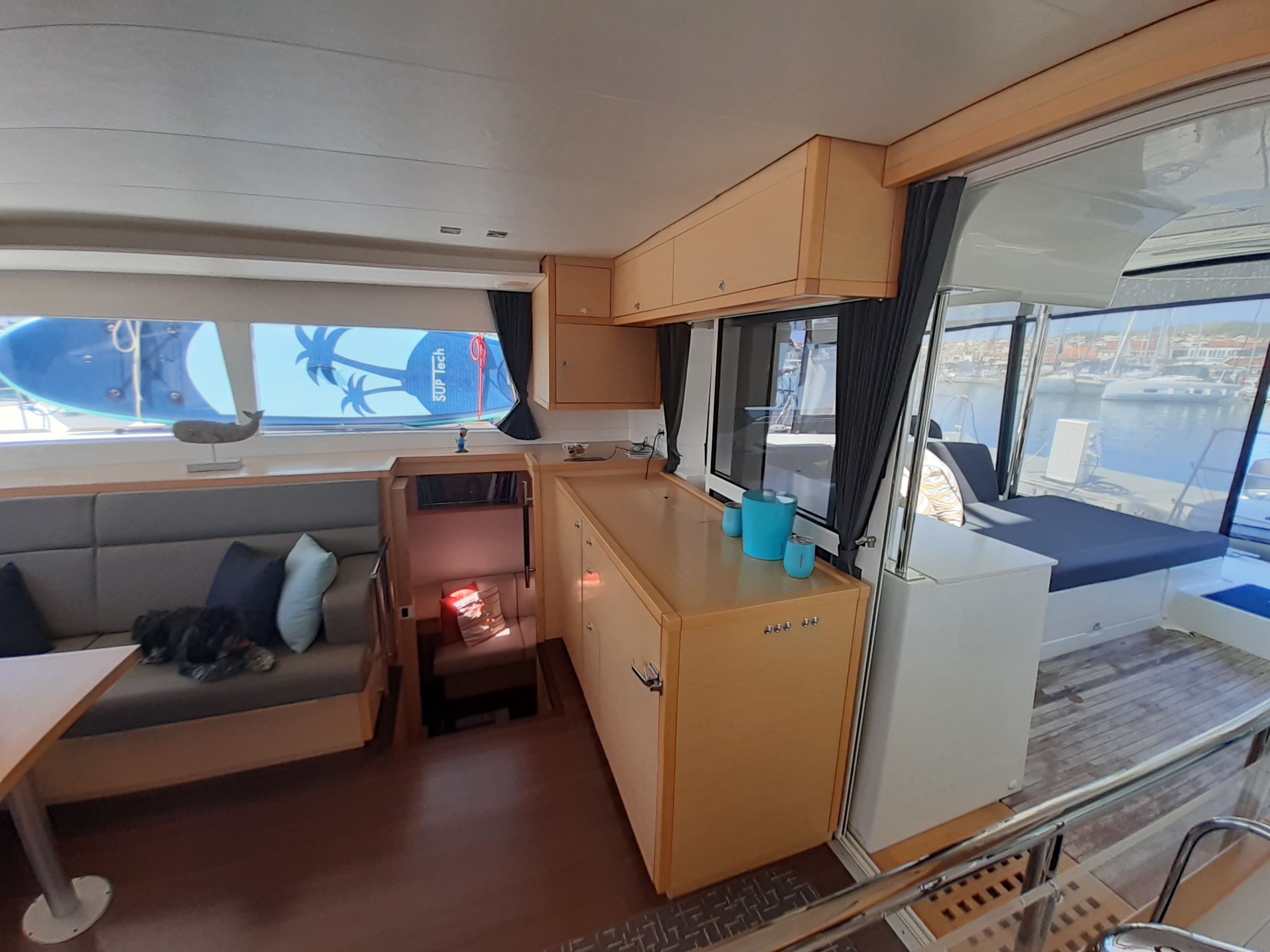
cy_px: 476
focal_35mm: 13
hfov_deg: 106.2
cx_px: 635
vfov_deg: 89.9
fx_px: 477
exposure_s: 1/190
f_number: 2.2
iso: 40
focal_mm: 1.13
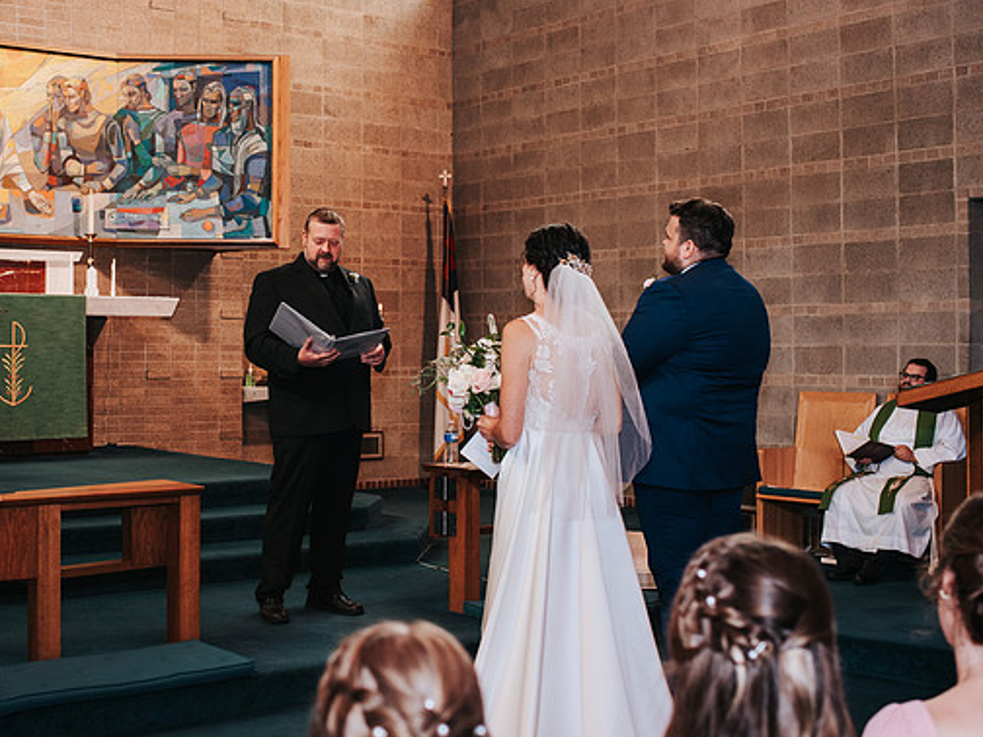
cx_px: 321
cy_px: 322
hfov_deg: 37.7
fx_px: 1420
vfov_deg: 29.1
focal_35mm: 50
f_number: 3.2
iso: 900
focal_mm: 35
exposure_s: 1/125
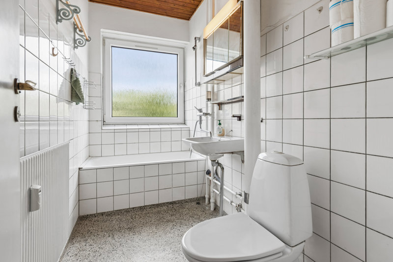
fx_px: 196
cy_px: 131
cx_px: 196
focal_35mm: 18
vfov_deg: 67.4
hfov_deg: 90.0
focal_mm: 18
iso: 200
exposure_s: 1/25
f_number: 10
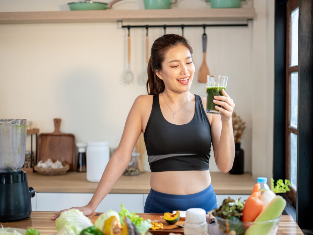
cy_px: 118
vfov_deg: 26.6
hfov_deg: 34.9
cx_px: 172
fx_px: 497
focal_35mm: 55
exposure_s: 1/1000
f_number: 1.8
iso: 640
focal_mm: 50
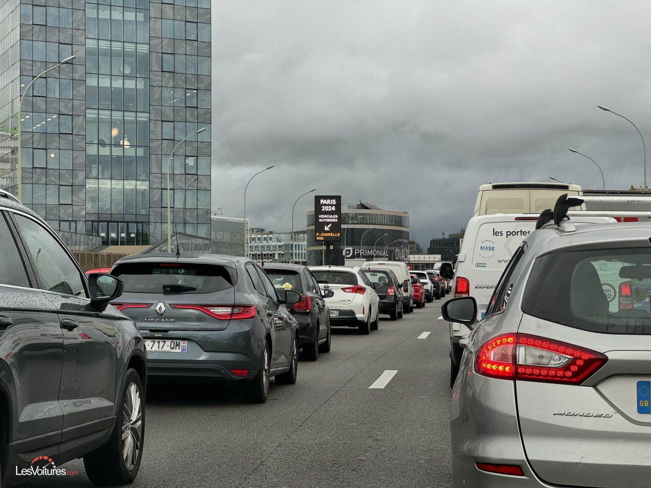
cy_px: 244
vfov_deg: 19.1
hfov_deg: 25.3
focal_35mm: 77
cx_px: 326
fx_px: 1448
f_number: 2.8
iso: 40
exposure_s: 1/121
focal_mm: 9
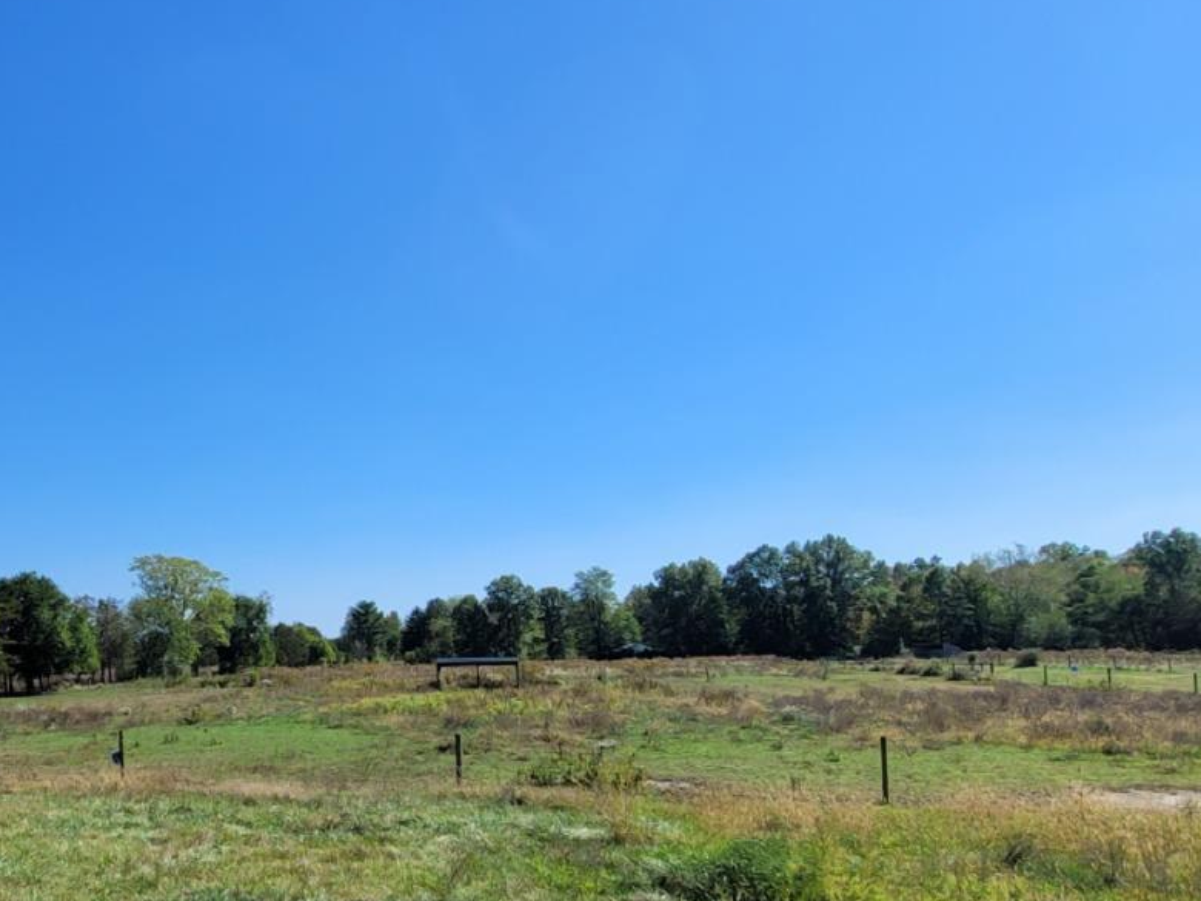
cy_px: 572
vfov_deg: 54.2
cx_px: 237
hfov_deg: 63.3
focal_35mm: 25
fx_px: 867
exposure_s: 1/2000
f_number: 2.2
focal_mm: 2.2
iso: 50
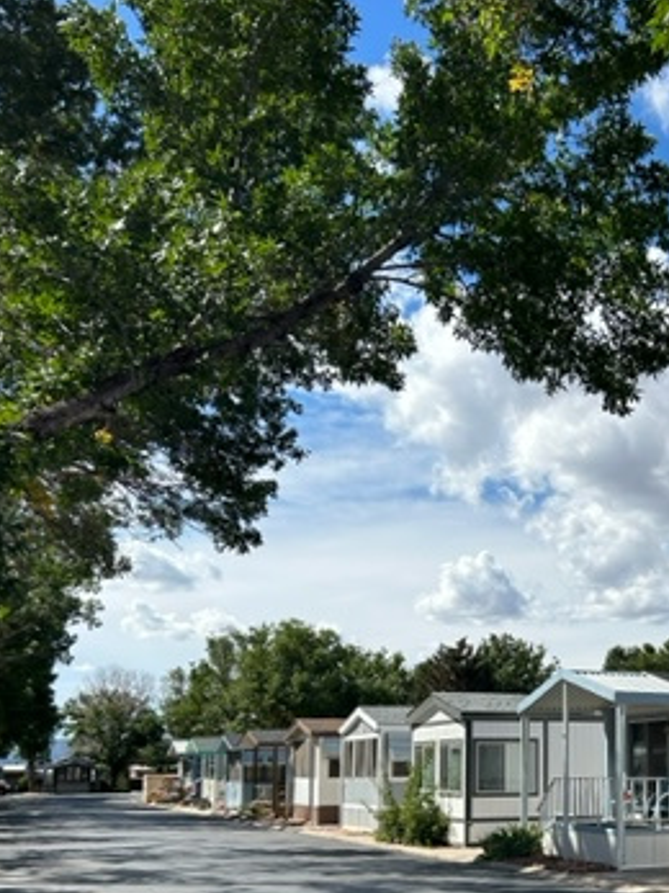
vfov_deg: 38.6
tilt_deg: +3.2
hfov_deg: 29.4
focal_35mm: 48
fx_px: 1238
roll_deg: +0.0
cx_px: 556
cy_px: 669
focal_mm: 5.7
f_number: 1.5
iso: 50
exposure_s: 1/5319
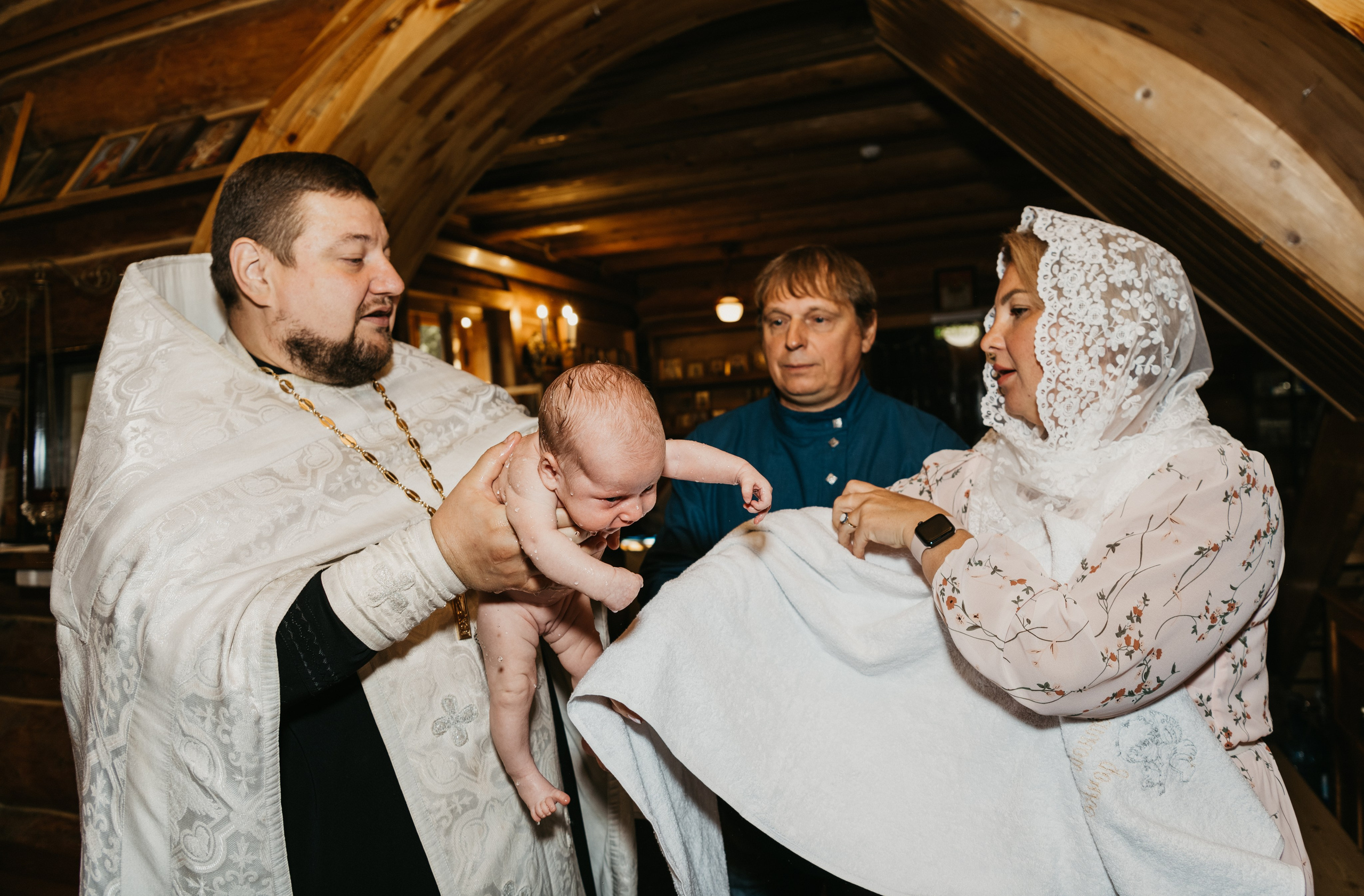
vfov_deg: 51.0
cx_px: 705
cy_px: 426
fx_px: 940
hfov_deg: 71.9
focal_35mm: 25
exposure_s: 1/160
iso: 250
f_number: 3.5
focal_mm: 24
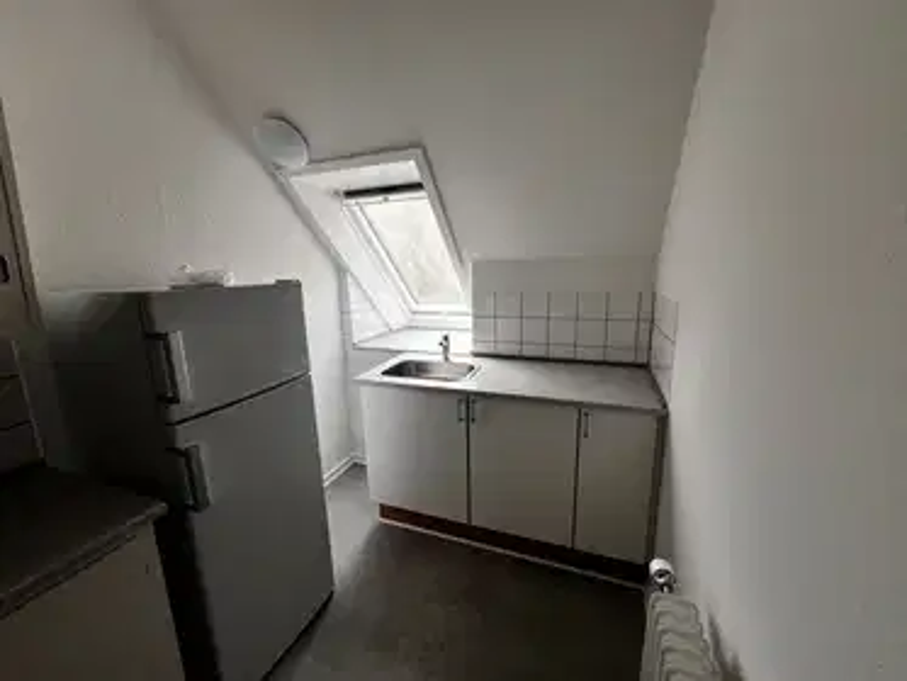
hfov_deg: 106.2
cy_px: 340
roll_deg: +1.3
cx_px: 454
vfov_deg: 89.9
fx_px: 341
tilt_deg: -11.5
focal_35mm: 13
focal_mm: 1.57
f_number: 1.8
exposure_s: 1/99
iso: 50
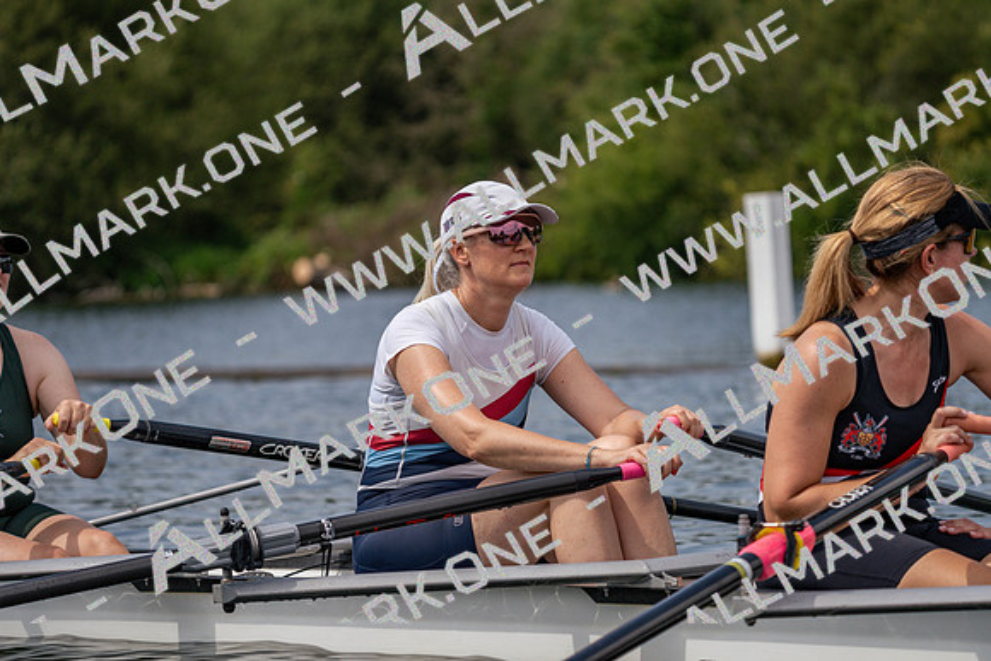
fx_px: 5562
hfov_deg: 10.2
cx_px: 496
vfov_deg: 6.8
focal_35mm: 202
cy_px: 330
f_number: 5.6
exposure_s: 1/1600
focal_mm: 202
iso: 200
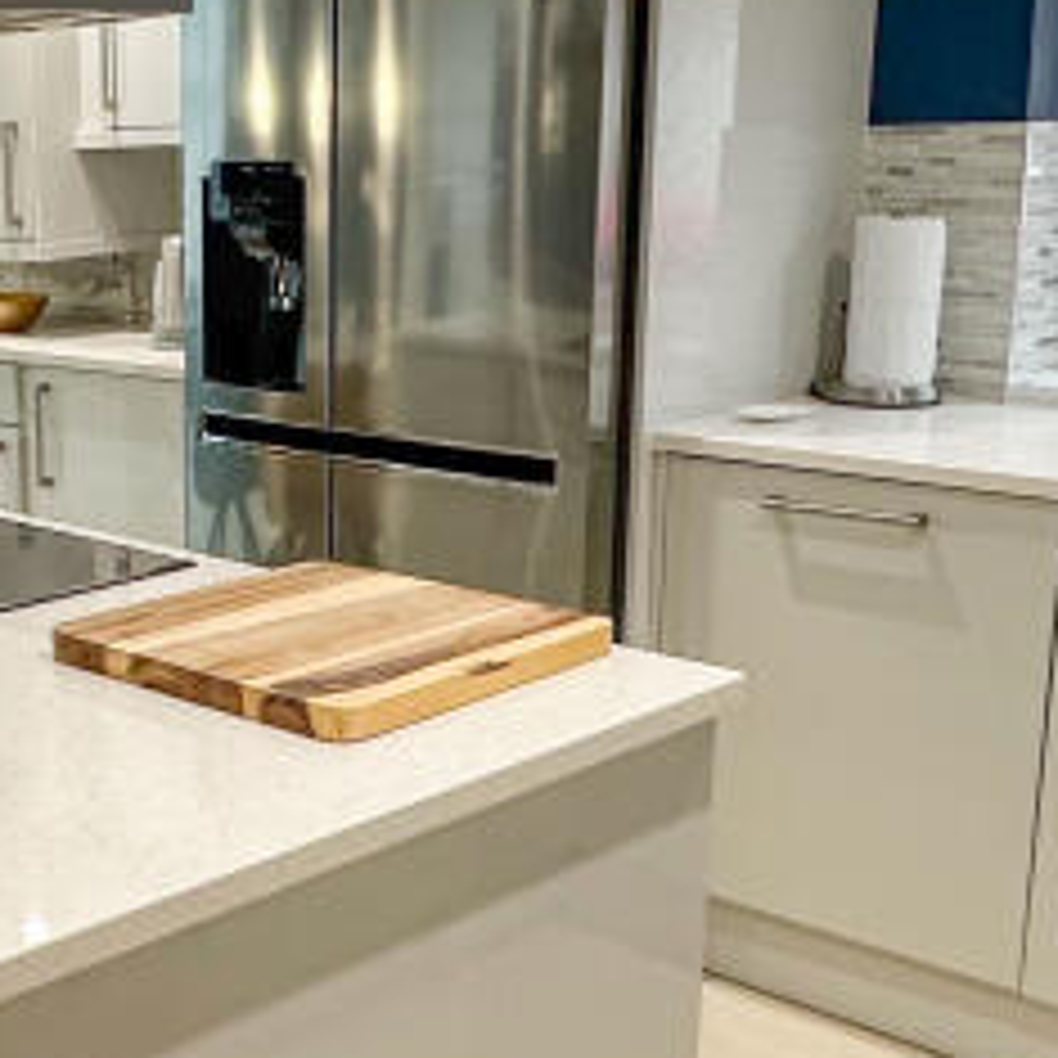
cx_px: 54
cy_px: 585
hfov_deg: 29.9
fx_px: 1867
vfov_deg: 31.6
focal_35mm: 54
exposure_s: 1/50
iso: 160
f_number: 2.2
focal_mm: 2.22
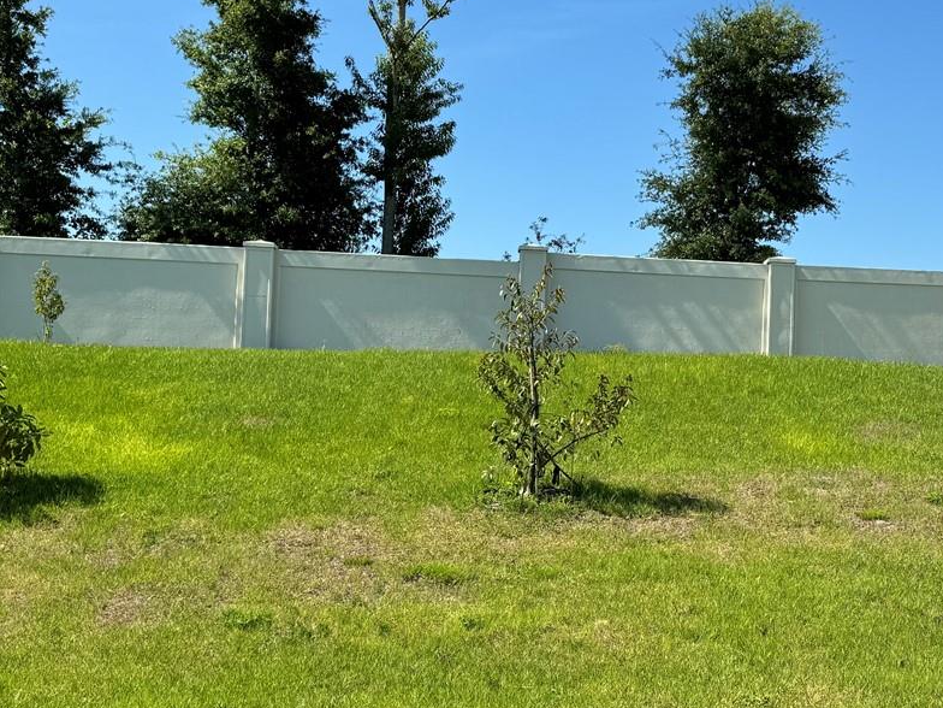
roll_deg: -1.7
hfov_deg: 38.2
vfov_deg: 29.7
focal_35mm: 49
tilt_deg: +2.2
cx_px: 671
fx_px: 1335
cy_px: 356
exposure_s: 1/2710
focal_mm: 6.76
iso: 80
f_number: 1.78
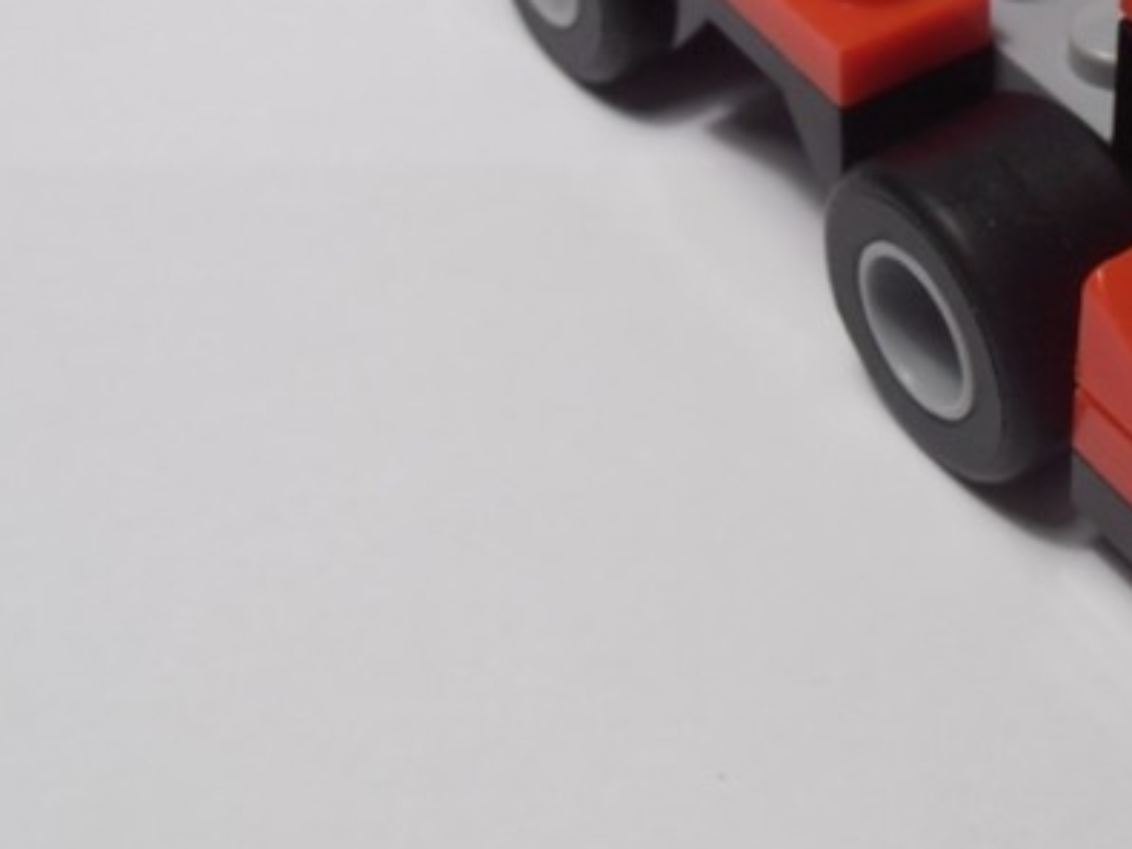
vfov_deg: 17.2
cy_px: 36
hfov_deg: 22.6
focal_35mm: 84
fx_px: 2747
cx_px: 1072
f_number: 3.9
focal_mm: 6.61
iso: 80
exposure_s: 1/60
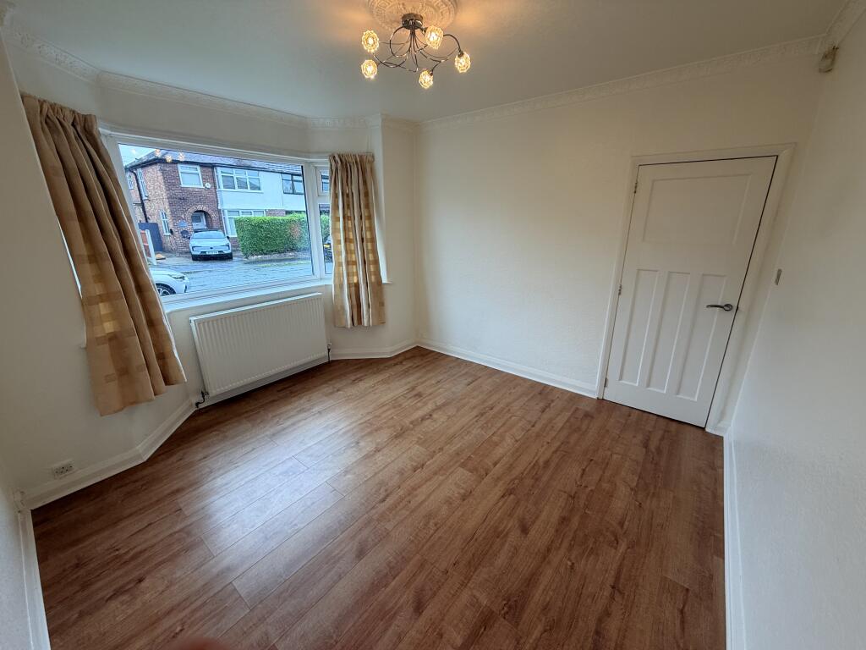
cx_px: 433
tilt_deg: -16.5
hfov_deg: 102.1
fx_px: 350
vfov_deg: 85.7
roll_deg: +0.0
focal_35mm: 14
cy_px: 325
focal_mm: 2.22
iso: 80
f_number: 2.2
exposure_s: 1/100
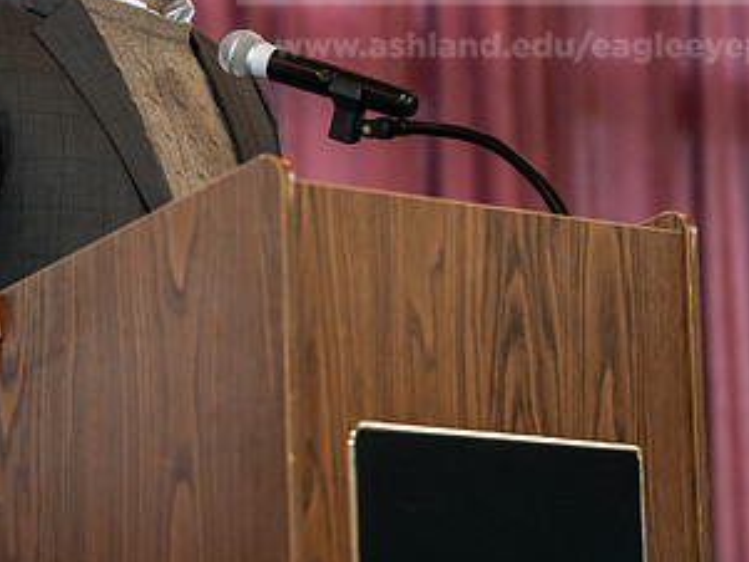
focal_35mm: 226
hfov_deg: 8.7
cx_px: 162
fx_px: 4892
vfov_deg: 6.6
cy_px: 98
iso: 1600
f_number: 3.2
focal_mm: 122
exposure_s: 1/200
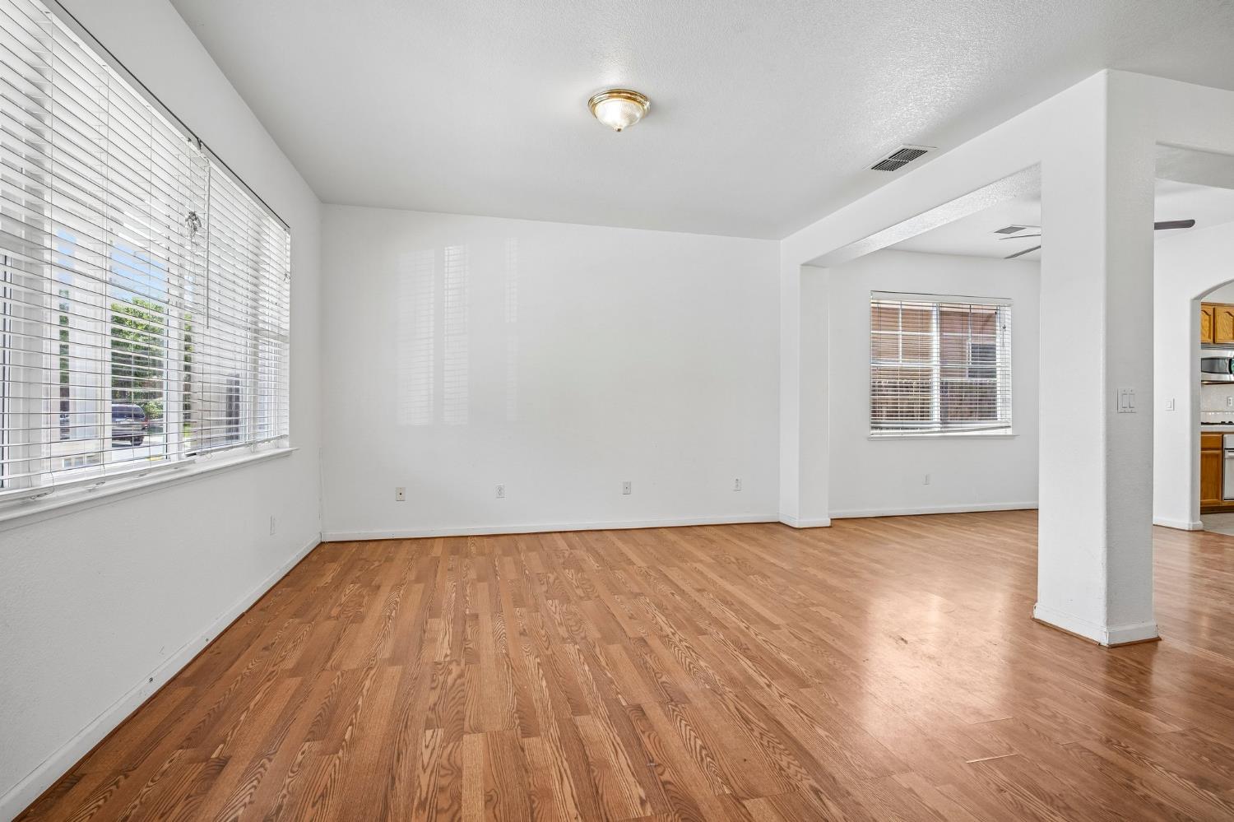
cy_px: 411
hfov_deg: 93.3
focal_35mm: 17
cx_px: 617
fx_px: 582
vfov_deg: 70.4
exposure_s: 1/30
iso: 320
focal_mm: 17
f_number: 8
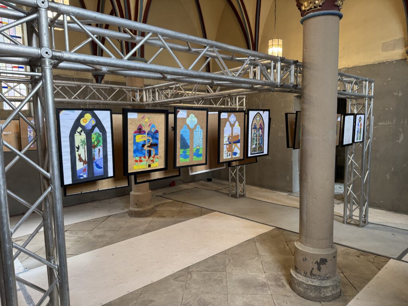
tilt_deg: -4.3
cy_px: 153
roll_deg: +2.2
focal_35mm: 24
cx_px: 204
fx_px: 283
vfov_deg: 56.8
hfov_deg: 71.6
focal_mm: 6.76
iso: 200
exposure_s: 1/100
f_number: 1.78
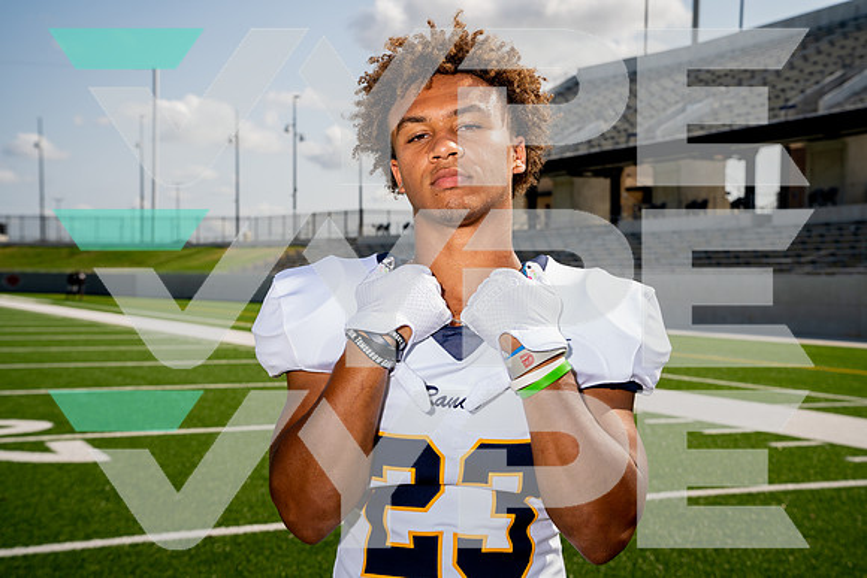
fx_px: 1228
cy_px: 289
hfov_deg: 38.9
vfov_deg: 26.5
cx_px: 434
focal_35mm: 51
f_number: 7.1
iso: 100
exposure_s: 1/250
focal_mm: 51
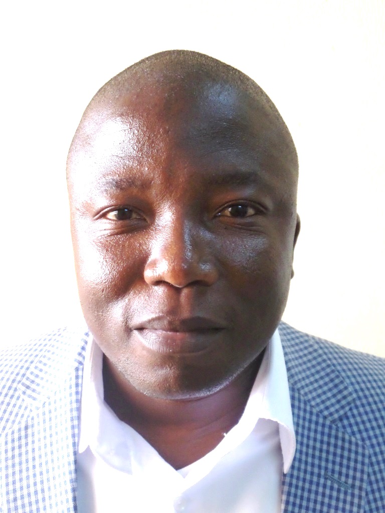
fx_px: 771
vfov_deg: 36.8
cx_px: 192
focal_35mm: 52
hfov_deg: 28.0
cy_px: 256
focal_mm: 9.2
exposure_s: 1/45
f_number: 3.4
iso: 480
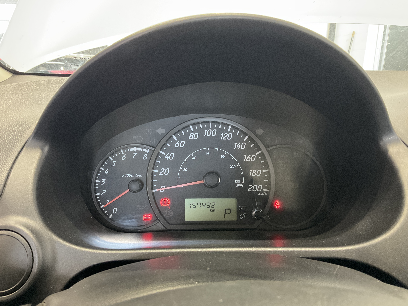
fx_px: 342
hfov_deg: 61.7
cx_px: 204
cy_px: 153
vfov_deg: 48.2
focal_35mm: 29
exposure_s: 1/30
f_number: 1.8
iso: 250
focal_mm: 3
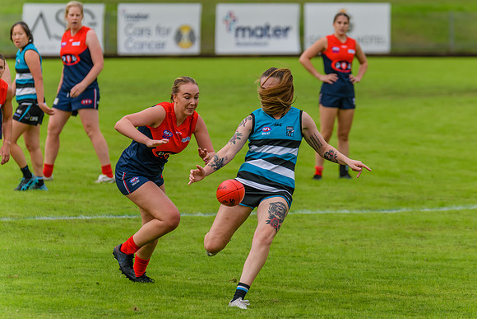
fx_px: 4640
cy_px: 164
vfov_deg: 3.9
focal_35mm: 350
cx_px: 269
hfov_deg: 5.9
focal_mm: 310
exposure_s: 1/1600
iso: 800
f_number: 5.6
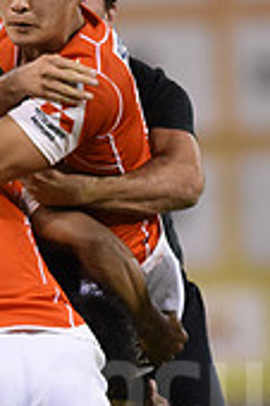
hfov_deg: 1.7
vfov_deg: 2.6
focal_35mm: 796
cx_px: -29
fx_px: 8973
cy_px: 377
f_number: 2.8
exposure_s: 1/800
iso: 2000
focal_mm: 300
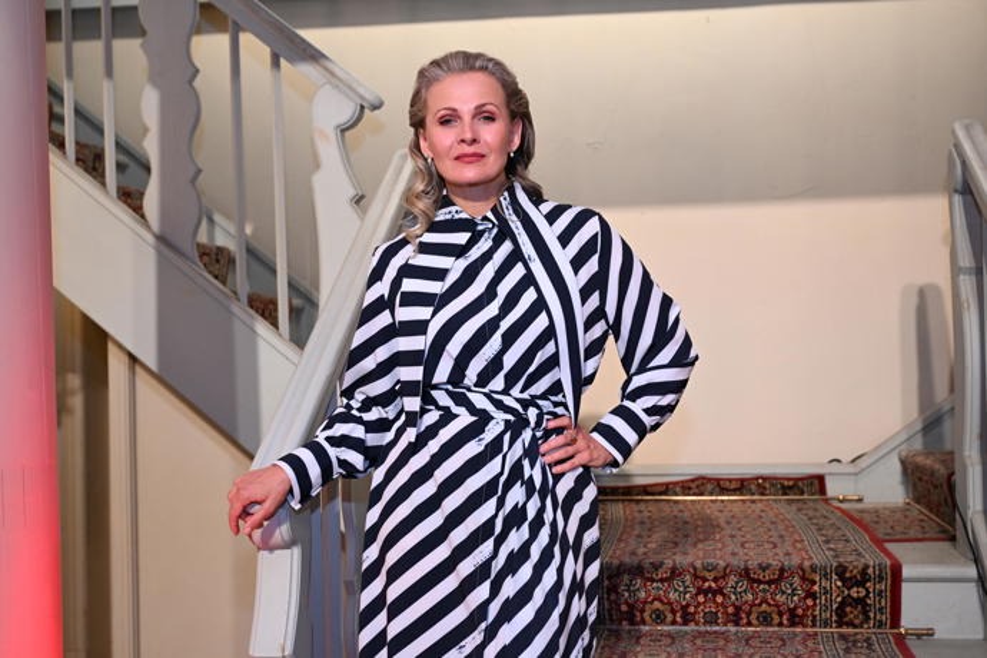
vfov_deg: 30.5
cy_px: 329
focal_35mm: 44
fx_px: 1206
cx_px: 494
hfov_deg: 44.5
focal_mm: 44
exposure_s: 1/160
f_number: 5
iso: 1600
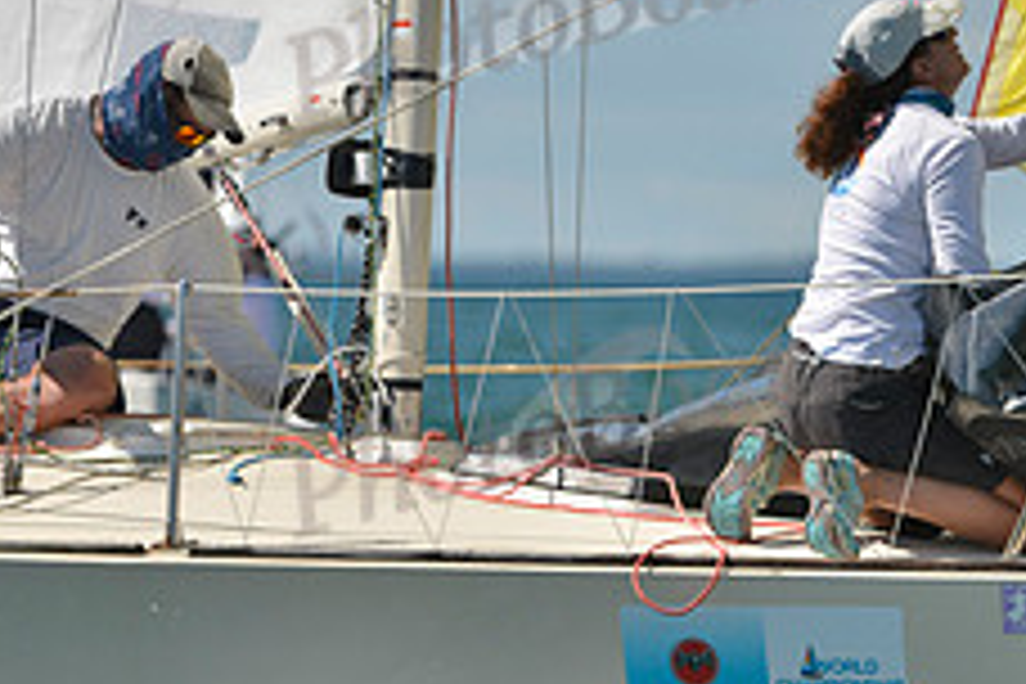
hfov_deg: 2.7
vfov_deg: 1.8
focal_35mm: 762
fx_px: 21715
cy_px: 592
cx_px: 1156
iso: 200
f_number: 6.3
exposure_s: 1/1250
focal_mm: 300
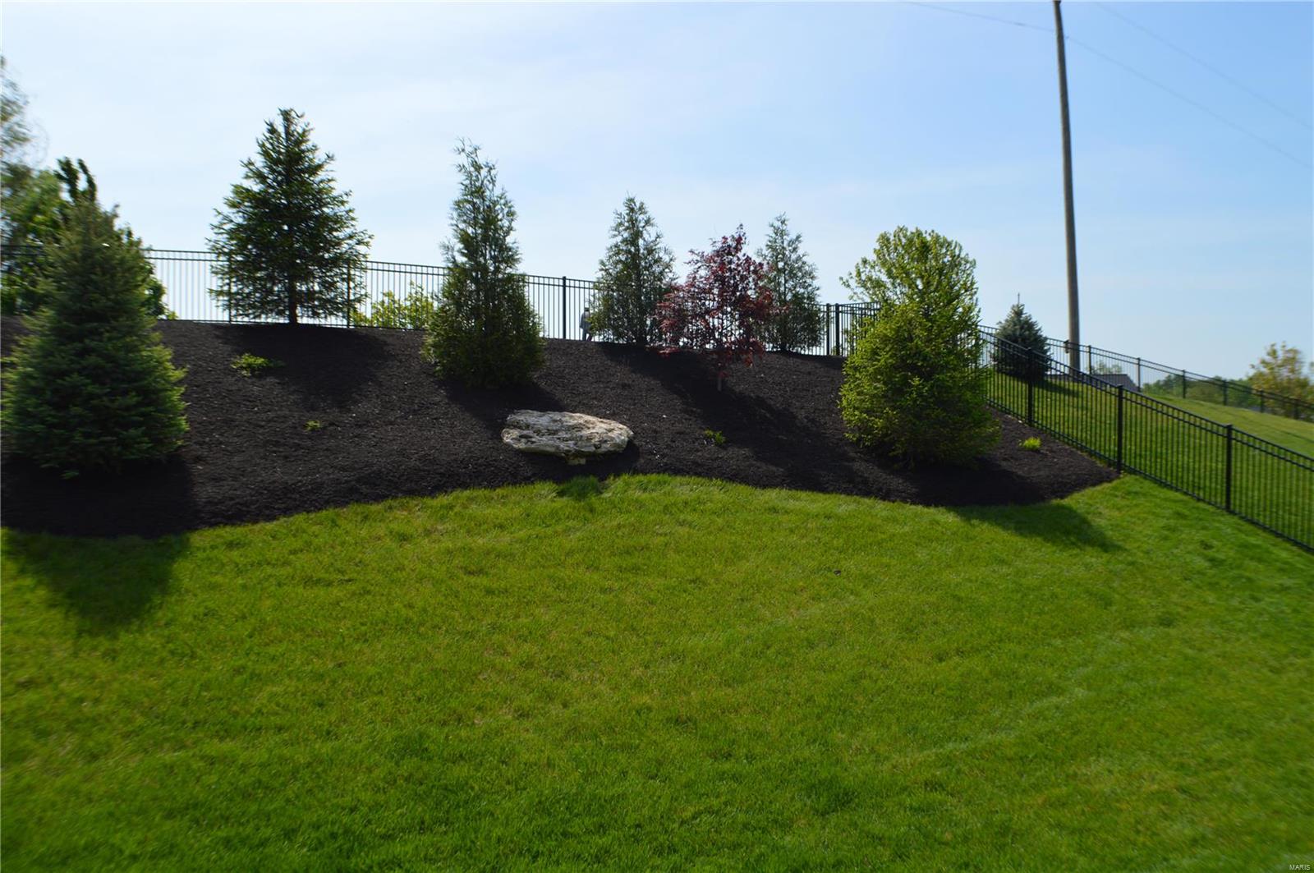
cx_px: 657
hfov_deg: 53.2
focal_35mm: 36
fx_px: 1313
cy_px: 436
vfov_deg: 36.8
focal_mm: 24
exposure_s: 1/250
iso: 100
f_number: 8
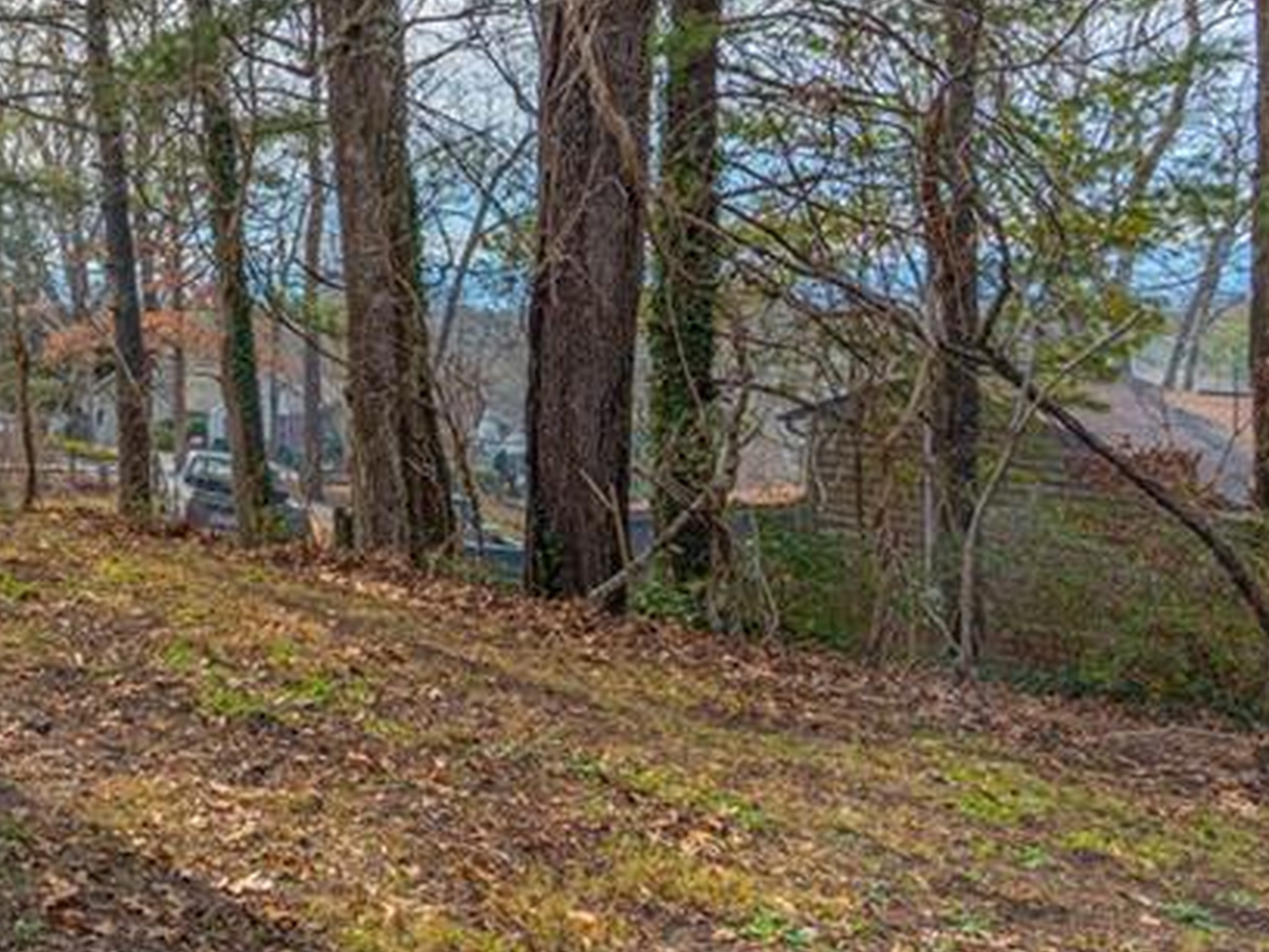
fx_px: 1503
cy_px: 300
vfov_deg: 34.7
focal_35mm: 41
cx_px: -184
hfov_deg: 37.1
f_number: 7.1
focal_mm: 17
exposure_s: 1/320
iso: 320
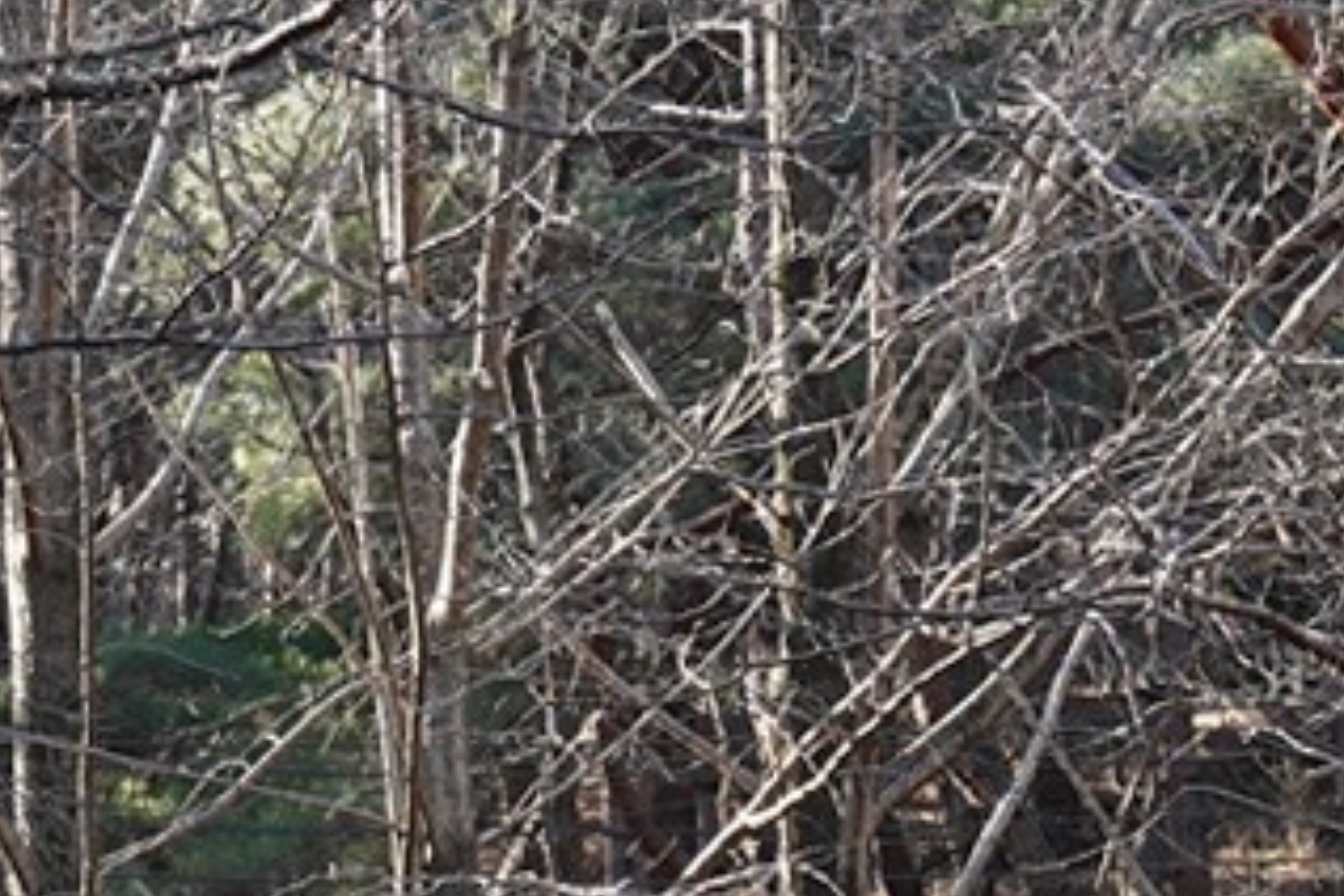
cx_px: 376
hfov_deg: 9.3
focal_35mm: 220
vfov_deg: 6.2
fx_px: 8213
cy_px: 1344
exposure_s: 1/100
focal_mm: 35
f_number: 5.6
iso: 200
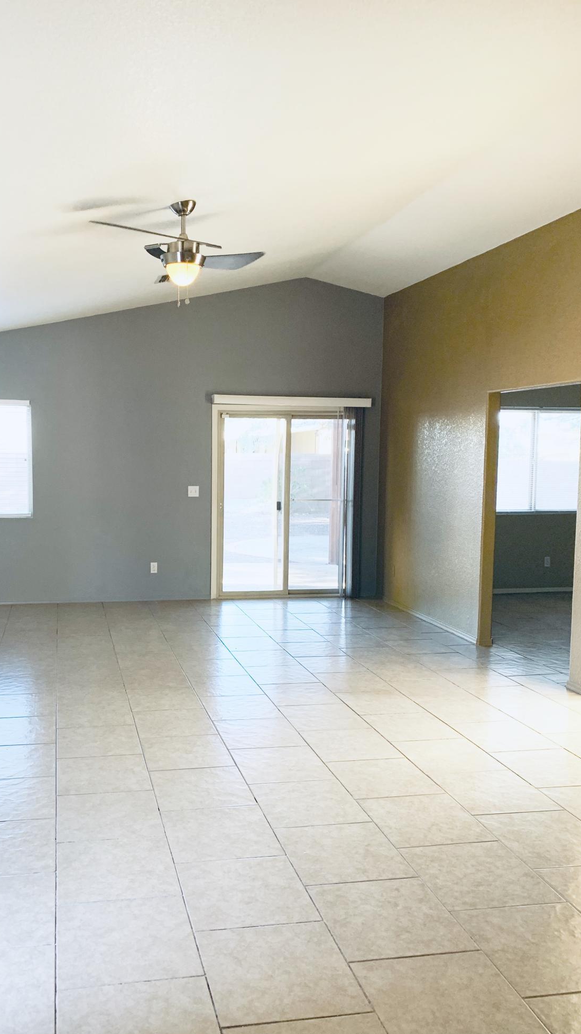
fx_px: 794
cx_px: 187
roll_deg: -0.3
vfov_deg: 66.1
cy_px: 521
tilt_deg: -4.9
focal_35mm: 29
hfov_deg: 39.6
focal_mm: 4.25
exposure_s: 1/60
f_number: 1.8
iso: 100
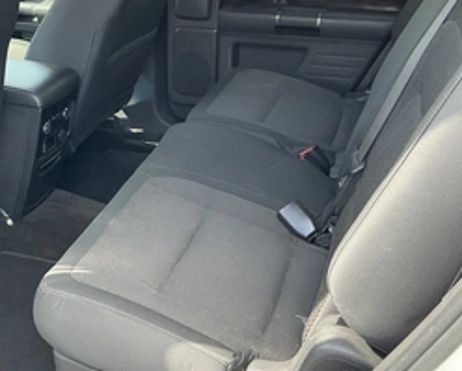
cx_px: 127
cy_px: 164
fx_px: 602
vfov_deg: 34.2
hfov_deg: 41.0
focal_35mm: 44
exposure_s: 1/122
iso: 64
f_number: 1.8
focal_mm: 3
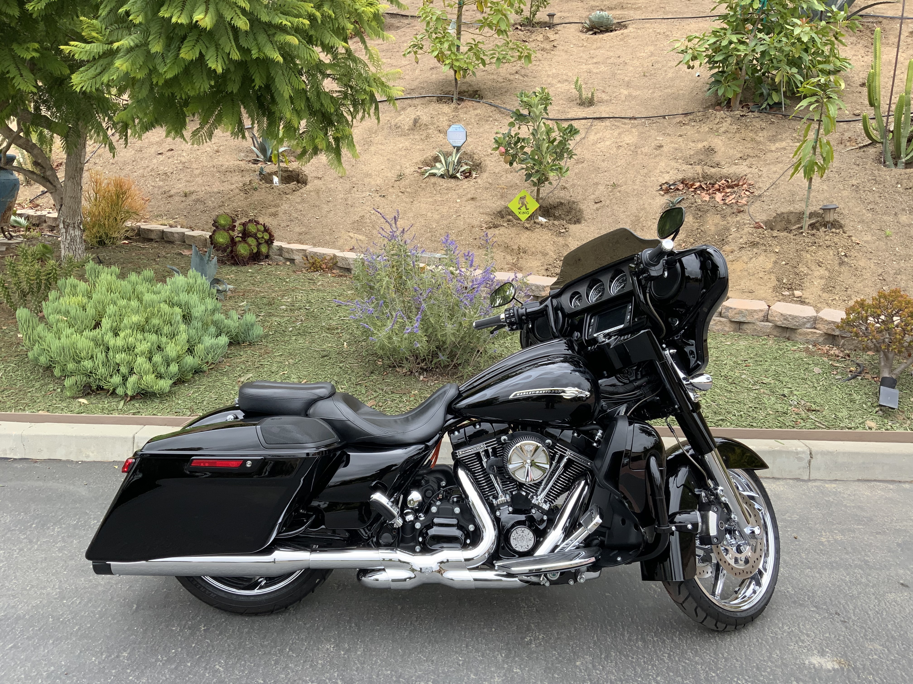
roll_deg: -2.3
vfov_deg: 48.2
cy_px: 342
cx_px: 456
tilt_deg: -13.7
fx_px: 765
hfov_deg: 61.7
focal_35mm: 29
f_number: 1.8
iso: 16
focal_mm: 3
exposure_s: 1/599
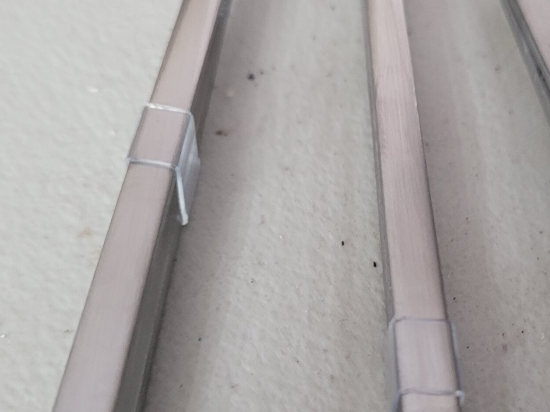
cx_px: 380
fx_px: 842
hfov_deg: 35.7
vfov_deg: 27.4
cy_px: 255
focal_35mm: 53
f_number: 1.8
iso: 500
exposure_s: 1/40
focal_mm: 5.4
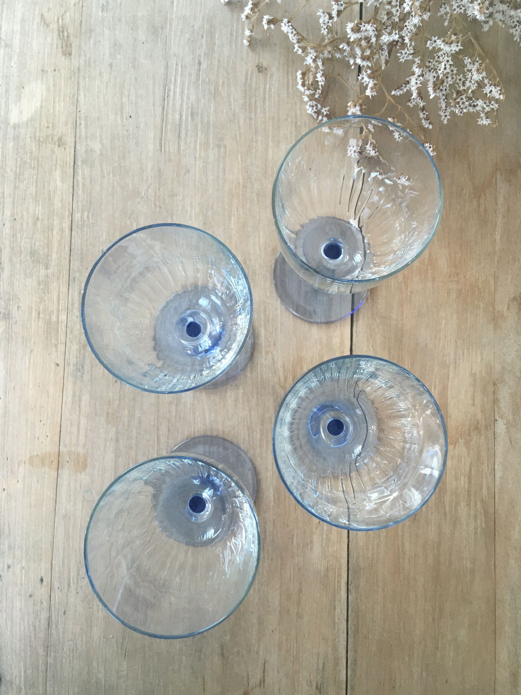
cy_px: 348
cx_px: 260
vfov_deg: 61.7
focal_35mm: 29
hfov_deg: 48.2
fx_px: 582
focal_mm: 4.15
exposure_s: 1/33
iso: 50
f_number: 2.2
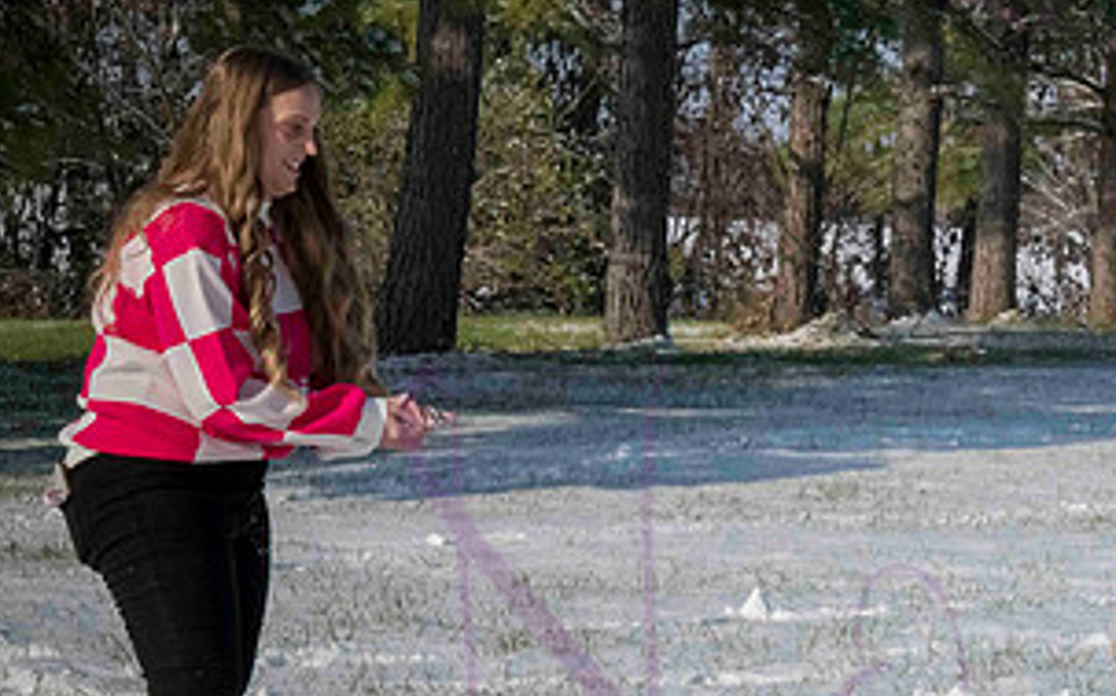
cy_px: 418
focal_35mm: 121
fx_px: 3678
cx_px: 1020
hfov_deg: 17.0
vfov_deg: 10.8
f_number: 14
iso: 800
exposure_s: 1/2000
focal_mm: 62
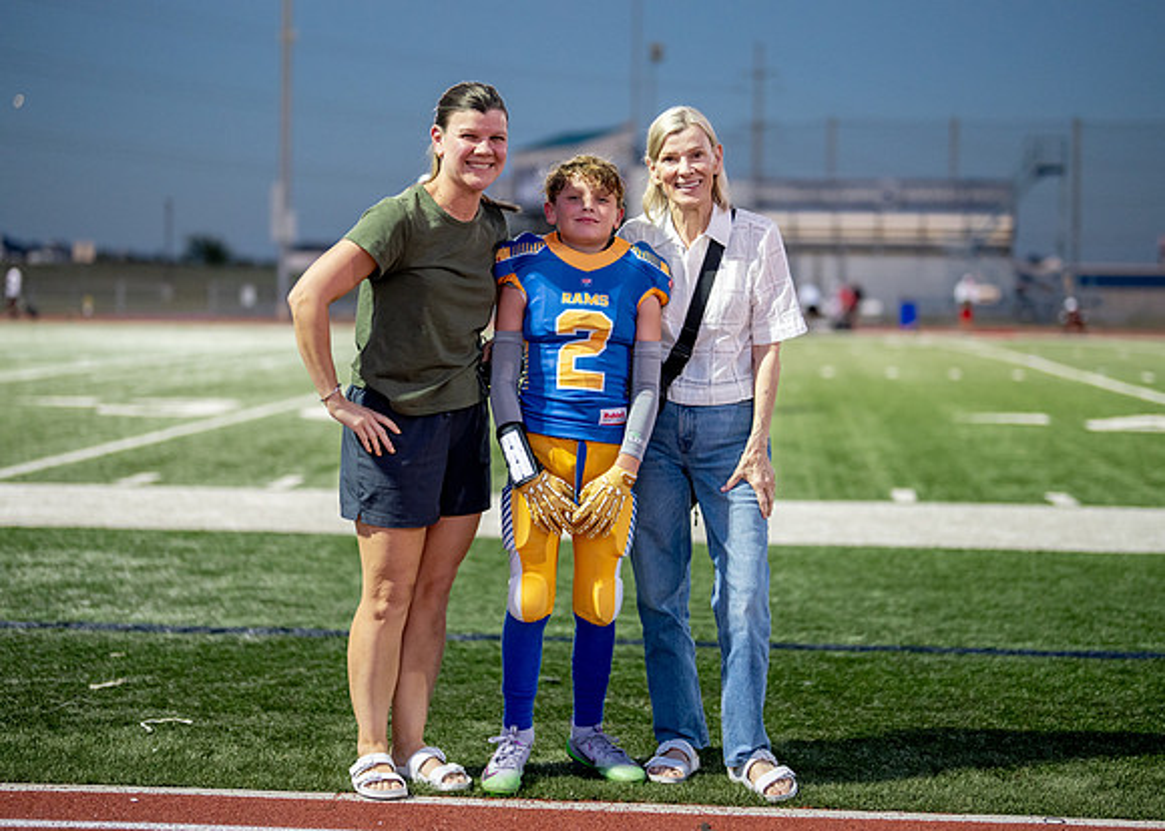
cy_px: 380
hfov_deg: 31.5
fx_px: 2067
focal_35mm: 62
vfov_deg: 22.7
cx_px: 612
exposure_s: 1/500
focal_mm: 50
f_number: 1.2
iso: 1000
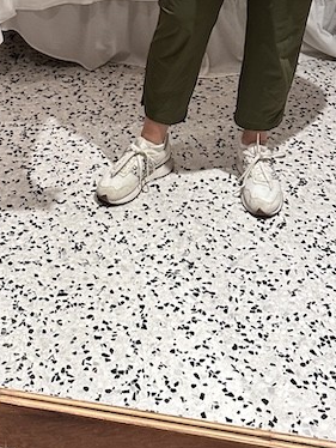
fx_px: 801
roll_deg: -0.2
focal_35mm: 62
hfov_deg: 23.4
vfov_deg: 27.7
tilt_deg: -18.7
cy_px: -77
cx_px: 71
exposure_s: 1/50
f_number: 1.78
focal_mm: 6.86
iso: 320
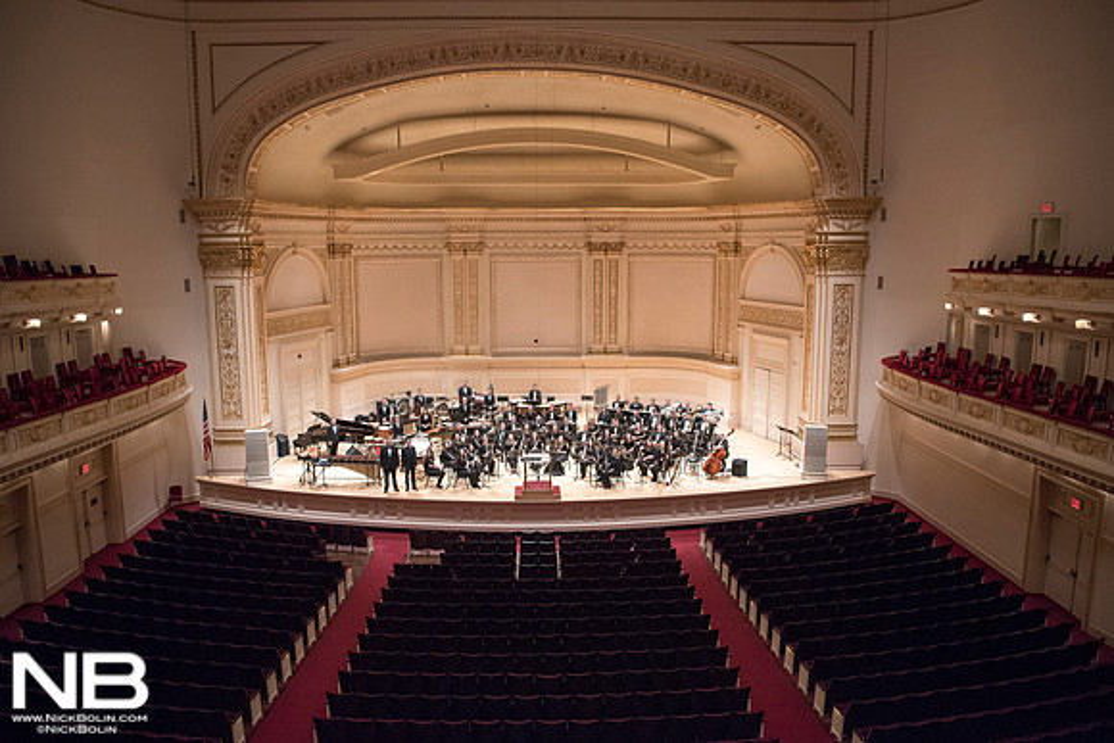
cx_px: 557
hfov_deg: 70.9
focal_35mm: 25
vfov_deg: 50.8
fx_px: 783
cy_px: 372
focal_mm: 24
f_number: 2.8
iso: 1600
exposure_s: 1/200
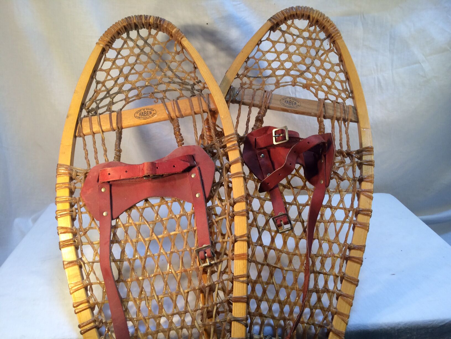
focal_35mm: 29
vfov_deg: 48.2
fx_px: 378
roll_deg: +0.2
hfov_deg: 61.7
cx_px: 226
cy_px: 170
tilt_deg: -20.6
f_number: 2.2
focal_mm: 4.15
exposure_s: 1/33
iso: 40
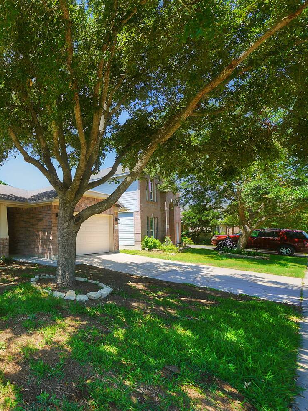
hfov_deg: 53.2
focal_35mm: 19
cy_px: 225
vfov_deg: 84.4
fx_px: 225
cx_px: -4
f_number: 8
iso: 100
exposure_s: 1/100
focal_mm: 12
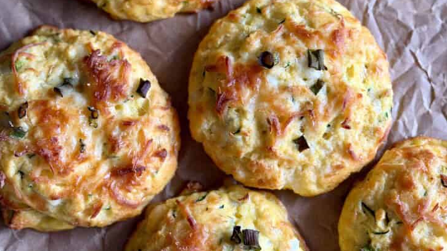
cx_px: 223
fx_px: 830
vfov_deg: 17.2
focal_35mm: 70
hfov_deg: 30.1
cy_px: 95
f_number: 1.8
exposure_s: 1/60
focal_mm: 6.8
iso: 200
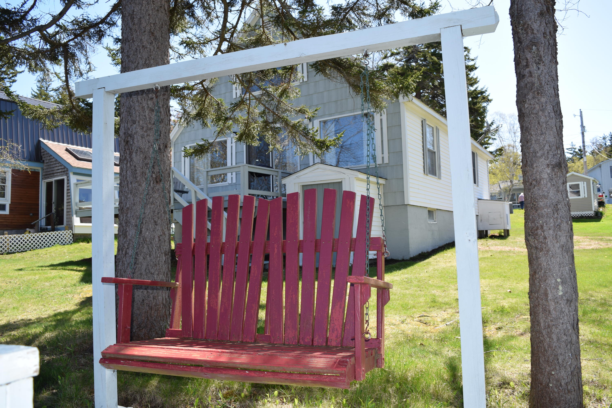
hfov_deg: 67.4
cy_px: 204
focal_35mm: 27
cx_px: 306
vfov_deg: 47.9
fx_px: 459
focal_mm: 18
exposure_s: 1/160
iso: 100
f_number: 6.3
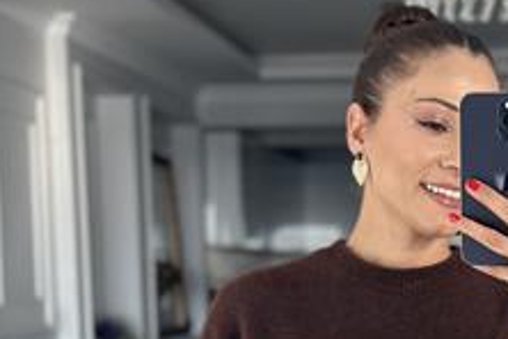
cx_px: 414
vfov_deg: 11.7
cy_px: 435
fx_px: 1609
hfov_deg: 17.8
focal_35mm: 114
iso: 80
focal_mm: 6.86
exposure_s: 1/201
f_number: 1.78
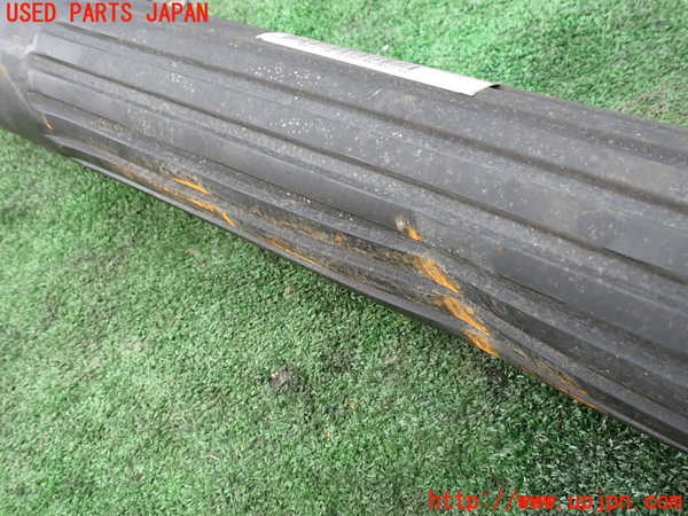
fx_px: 596
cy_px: 258
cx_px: 344
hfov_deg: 60.0
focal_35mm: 30
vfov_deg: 46.8
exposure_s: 1/125
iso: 100
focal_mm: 5.4
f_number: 3.2
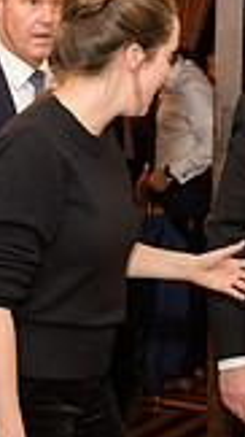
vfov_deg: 19.6
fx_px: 1260
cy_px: 271
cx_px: 83
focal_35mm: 109
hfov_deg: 11.1
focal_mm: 29
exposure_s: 1/100
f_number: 3.2
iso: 1000
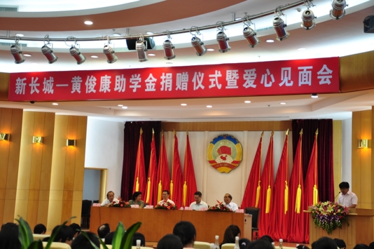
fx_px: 654
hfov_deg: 31.9
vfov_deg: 21.5
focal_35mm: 63
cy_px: 124
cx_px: 187
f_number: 4.8
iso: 250
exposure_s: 1/13
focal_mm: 42
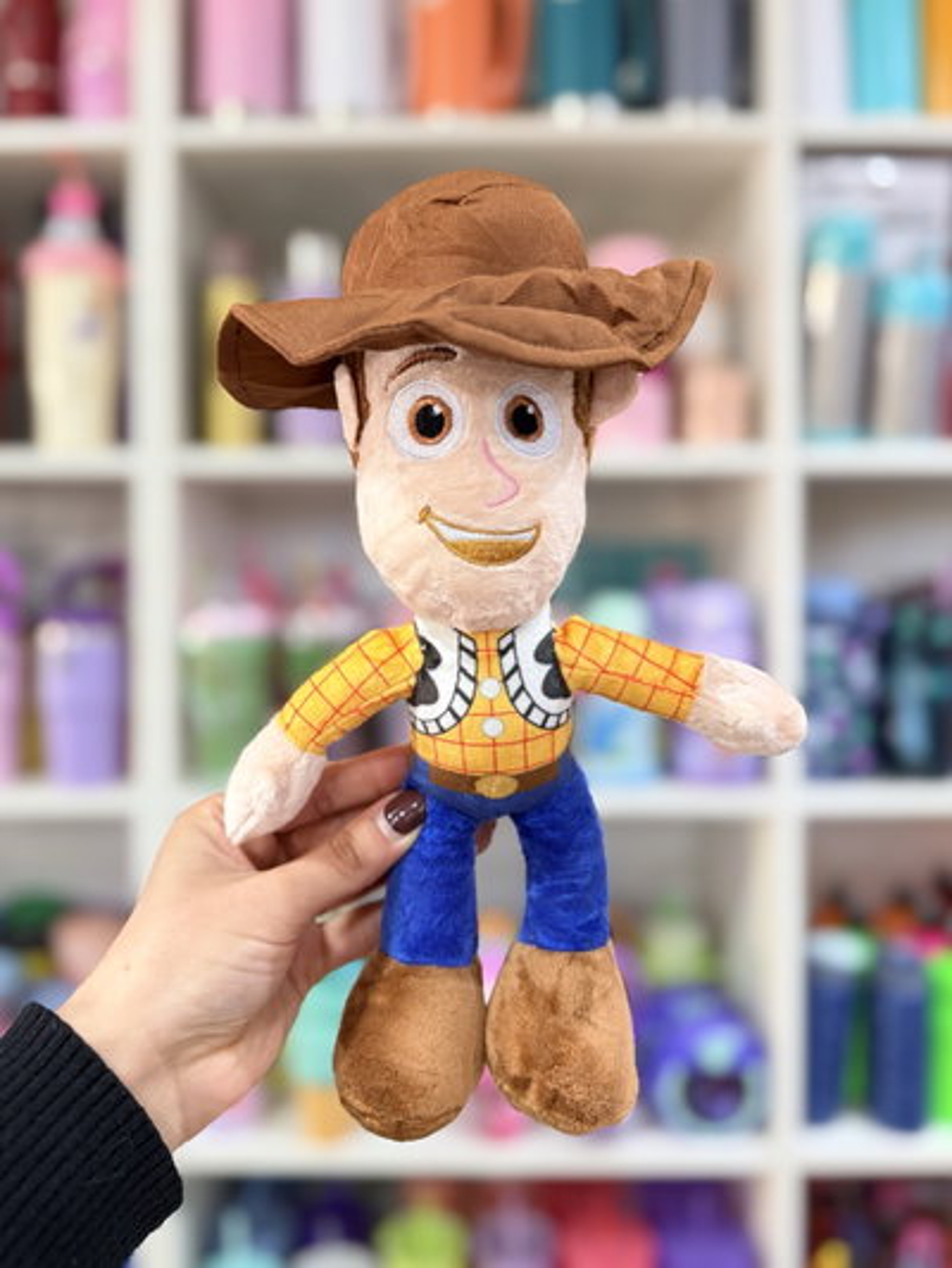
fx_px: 880
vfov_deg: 71.6
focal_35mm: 24
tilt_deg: -0.2
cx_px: 476
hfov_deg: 56.8
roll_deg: +0.5
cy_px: 634
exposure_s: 1/50
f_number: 1.78
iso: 250
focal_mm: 6.76
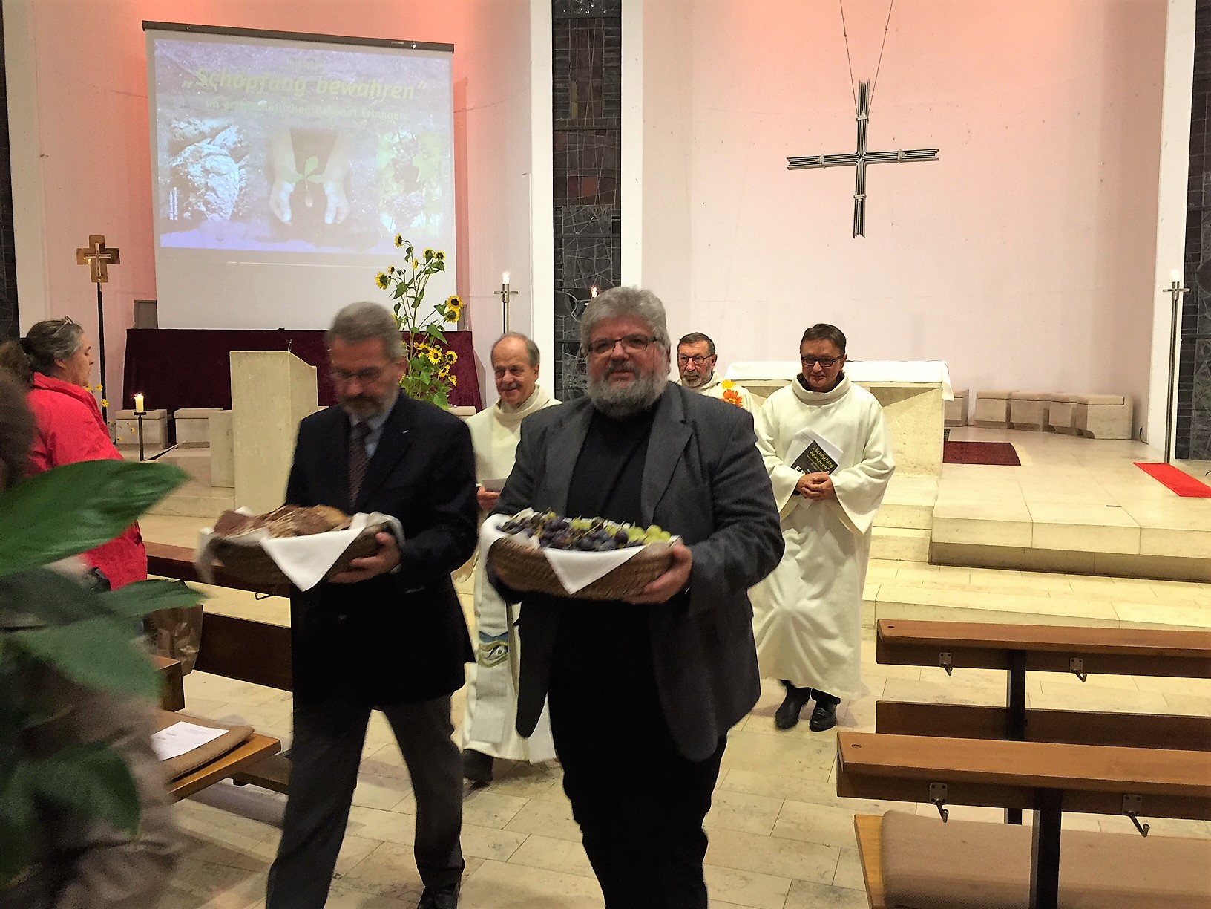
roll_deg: -1.2
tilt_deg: -5.3
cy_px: 454
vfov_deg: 48.2
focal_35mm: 29
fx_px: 1015
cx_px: 606
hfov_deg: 61.7
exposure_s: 1/17
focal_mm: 4.15
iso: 100
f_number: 2.2
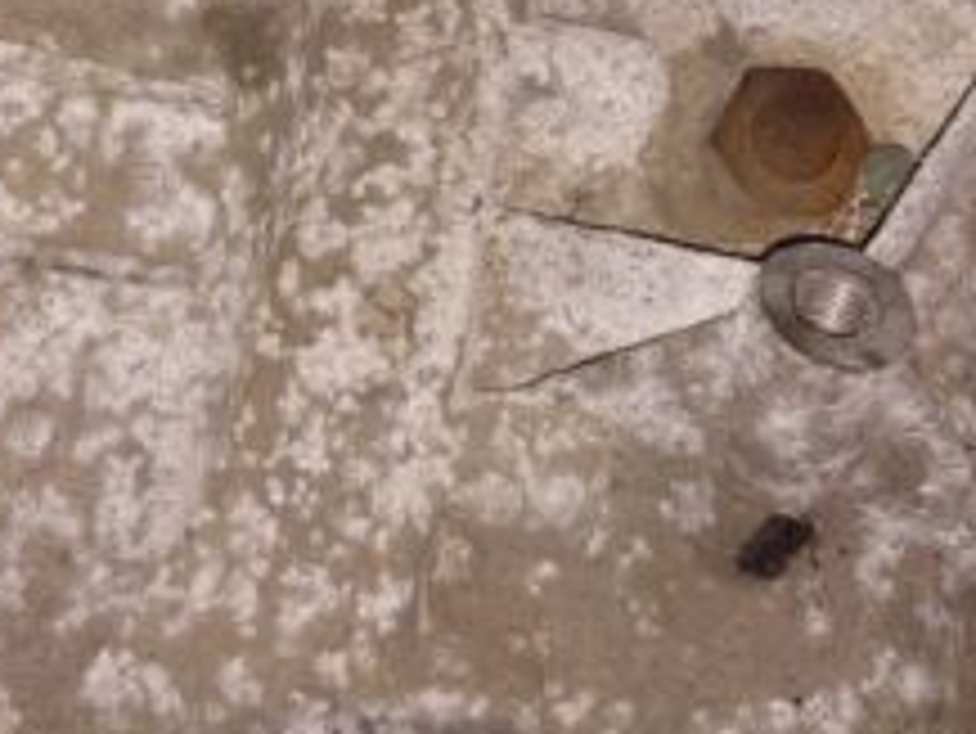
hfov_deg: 28.1
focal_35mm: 69
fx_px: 1947
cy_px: 50
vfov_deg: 20.8
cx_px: 490
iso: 80
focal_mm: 5.23
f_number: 1.8
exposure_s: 1/100
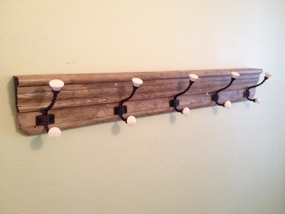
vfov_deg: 40.7
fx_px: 288
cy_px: 107
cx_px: 142
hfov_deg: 52.6
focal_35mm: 35
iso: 320
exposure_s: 1/20
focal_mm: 4.28
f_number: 2.4
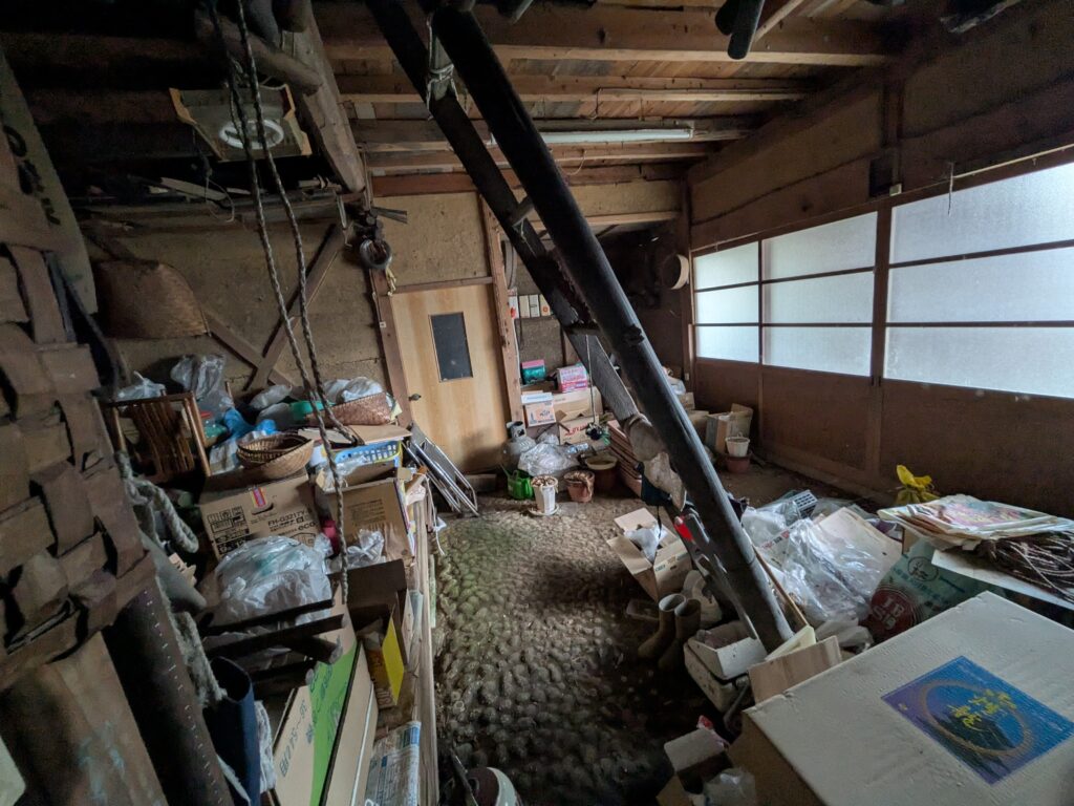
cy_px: 403
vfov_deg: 85.7
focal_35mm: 14
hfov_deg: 102.1
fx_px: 434
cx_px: 537
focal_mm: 1.83
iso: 223
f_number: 2.2
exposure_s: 1/25
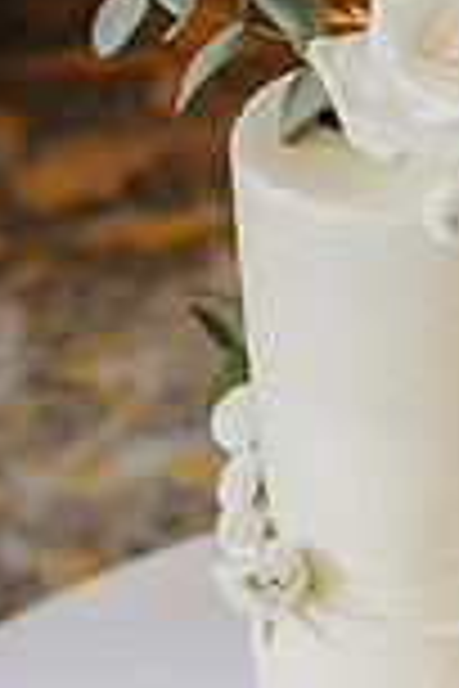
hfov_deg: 12.8
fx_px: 1970
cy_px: 553
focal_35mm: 103
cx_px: 630
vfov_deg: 19.6
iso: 500
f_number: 2.8
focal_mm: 35
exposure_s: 1/200
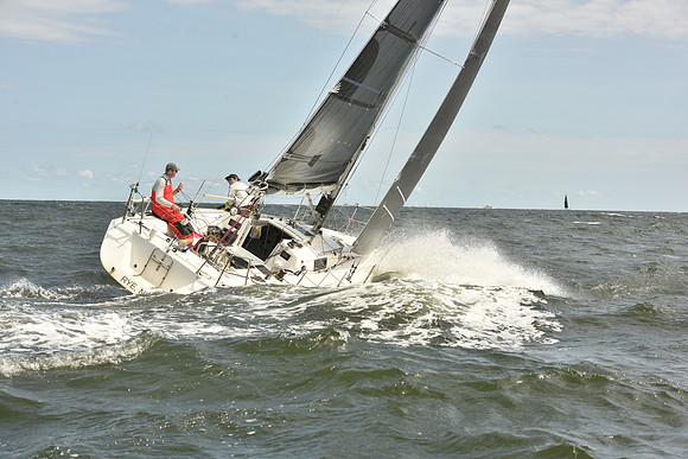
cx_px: 344
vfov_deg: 19.5
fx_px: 1338
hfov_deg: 28.8
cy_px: 230
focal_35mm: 70
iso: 250
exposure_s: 1/800
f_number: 9
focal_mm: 70
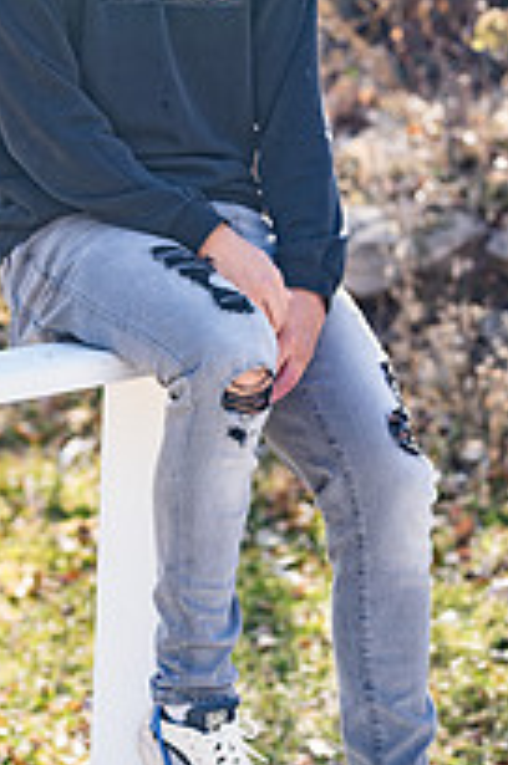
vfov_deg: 11.0
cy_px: 179
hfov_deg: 7.3
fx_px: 3971
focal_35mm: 187
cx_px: 172
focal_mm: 85
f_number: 3.2
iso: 100
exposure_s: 1/125
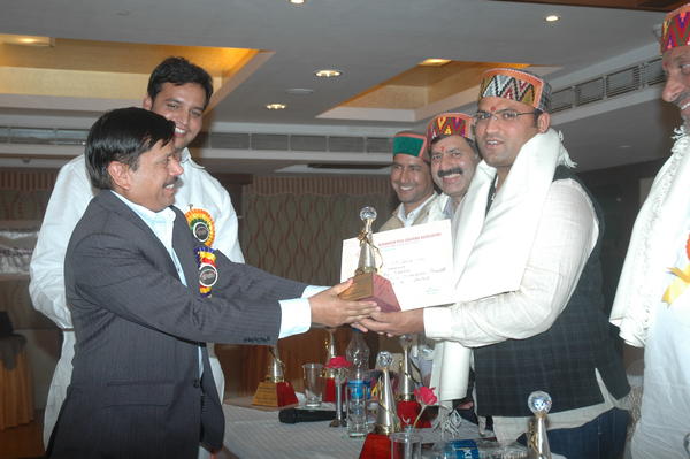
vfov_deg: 26.4
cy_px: 230
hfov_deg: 38.9
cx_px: 345
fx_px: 977
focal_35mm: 51
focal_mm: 34
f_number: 4.2
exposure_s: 1/60
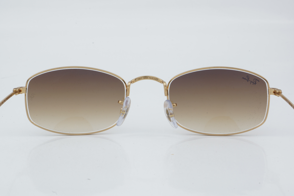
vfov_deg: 16.6
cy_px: 98
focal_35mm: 82
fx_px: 674
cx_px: 147
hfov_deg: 24.6
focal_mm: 55
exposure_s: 1/4
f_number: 29
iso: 100
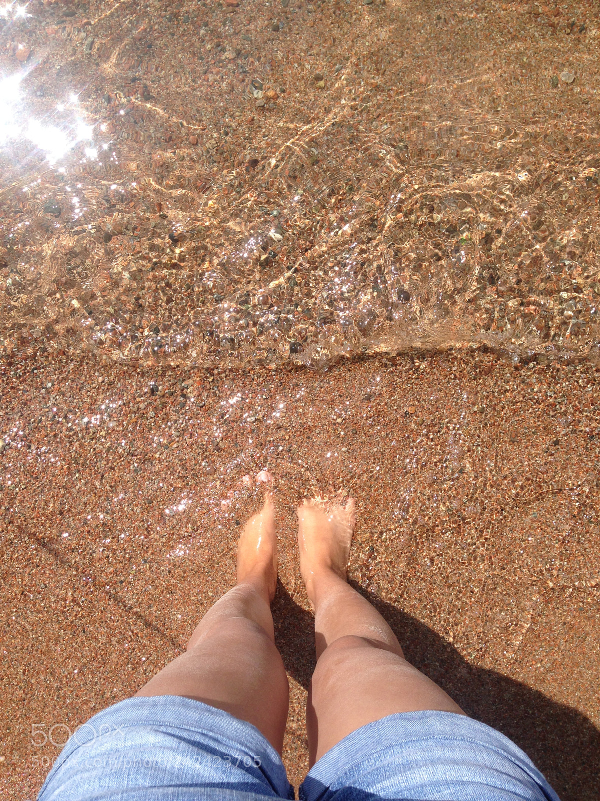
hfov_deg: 42.9
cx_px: 300
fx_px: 763
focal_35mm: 33
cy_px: 400
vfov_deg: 55.4
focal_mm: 4.12
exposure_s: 1/1595
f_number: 2.4
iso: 50
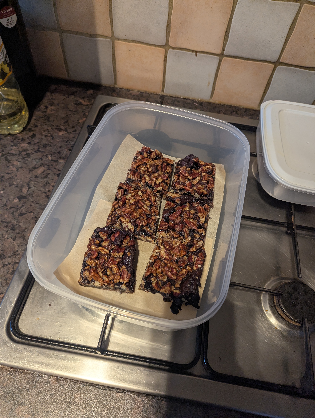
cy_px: 209
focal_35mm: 24
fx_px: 290
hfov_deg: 56.9
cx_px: 158
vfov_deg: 71.5
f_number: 1.85
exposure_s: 1/100
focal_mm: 6.81
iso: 94
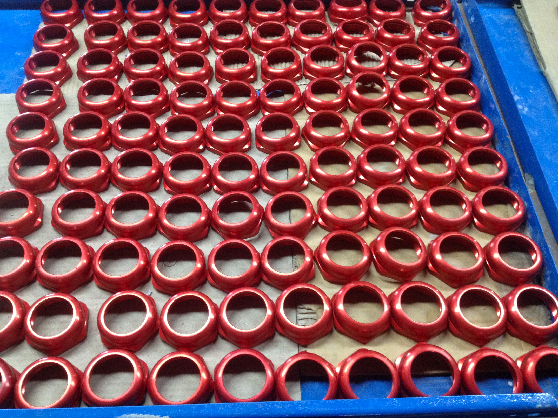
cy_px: 209
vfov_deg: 40.7
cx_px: 279
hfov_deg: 52.6
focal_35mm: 35
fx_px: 564
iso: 200
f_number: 2.4
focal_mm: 4.28
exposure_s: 1/20
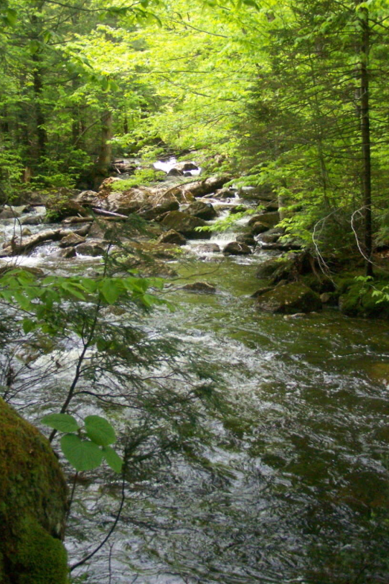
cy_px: 263
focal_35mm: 59
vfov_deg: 33.9
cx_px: 198
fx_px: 956
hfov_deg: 23.0
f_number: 3
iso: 400
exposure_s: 1/400
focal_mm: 8.5
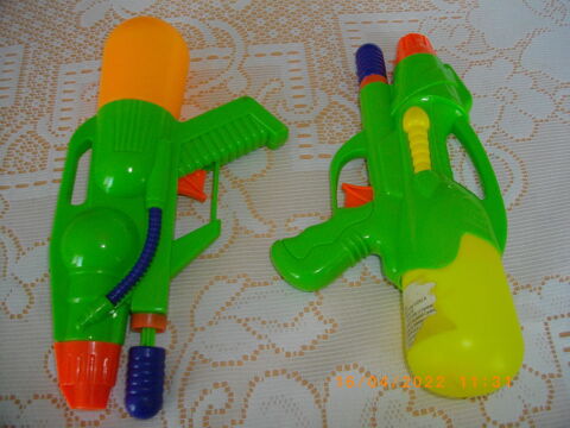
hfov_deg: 56.8
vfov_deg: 44.2
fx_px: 527
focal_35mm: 32
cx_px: 285
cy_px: 214
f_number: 2.9
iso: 200
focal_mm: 5.7
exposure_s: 1/50
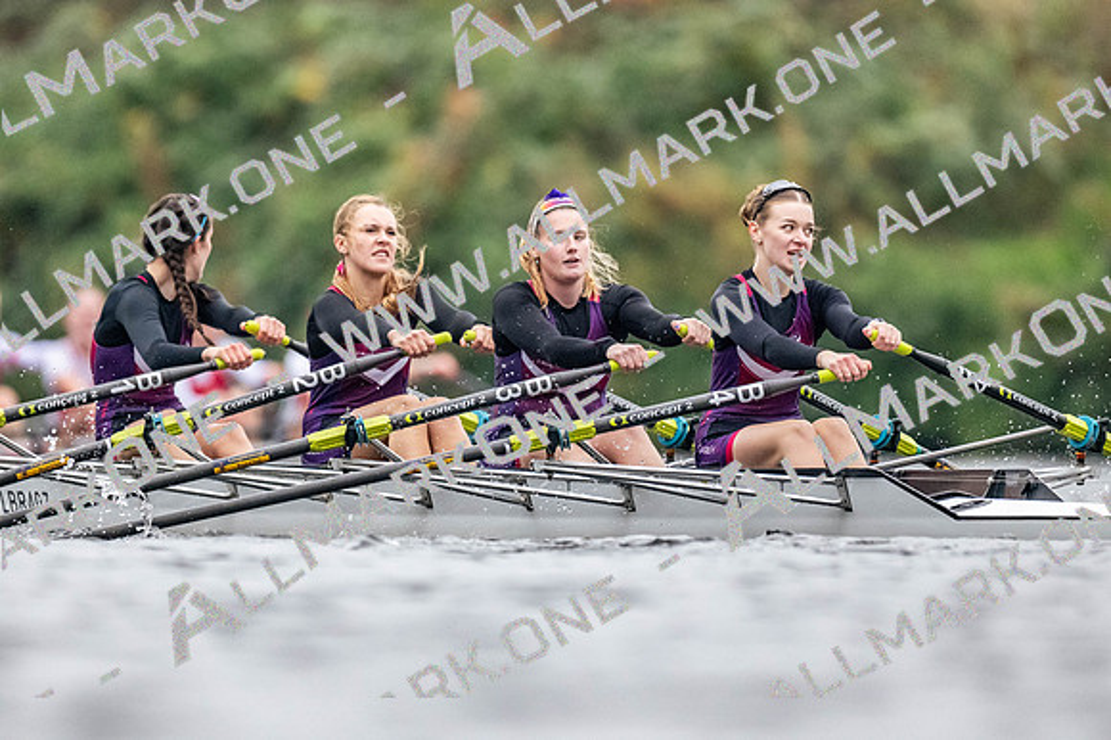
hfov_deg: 2.3
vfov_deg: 1.5
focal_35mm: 900
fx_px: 27758
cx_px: 556
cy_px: 370
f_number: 4
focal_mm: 600
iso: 3600
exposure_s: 1/2500
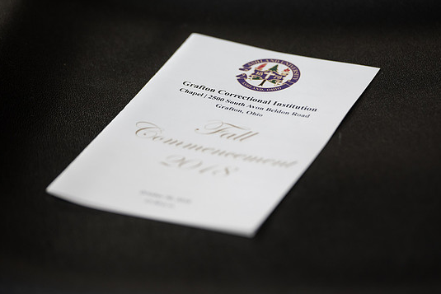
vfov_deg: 6.3
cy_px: 138
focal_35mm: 217
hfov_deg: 9.5
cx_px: 236
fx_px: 2659
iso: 1000
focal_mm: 200
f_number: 4
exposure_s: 1/250
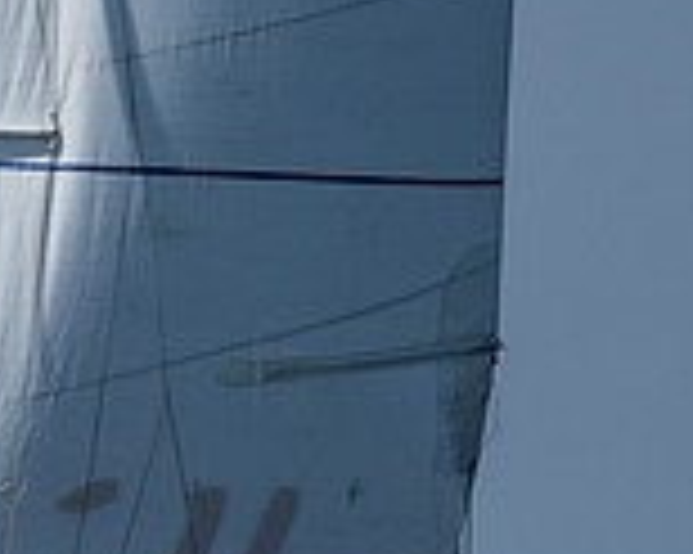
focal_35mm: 1677
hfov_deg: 1.2
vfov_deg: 0.9
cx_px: -340
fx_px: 34374
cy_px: 161
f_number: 6.3
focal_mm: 200
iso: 200
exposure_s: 1/2500
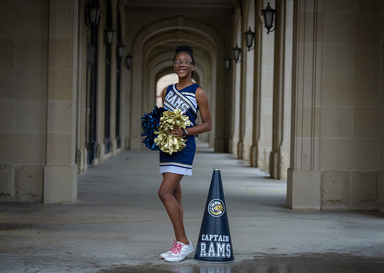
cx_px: 192
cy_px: 136
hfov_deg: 25.9
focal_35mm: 77
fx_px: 834
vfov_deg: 18.6
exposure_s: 1/250
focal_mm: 70
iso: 2500
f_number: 2.8
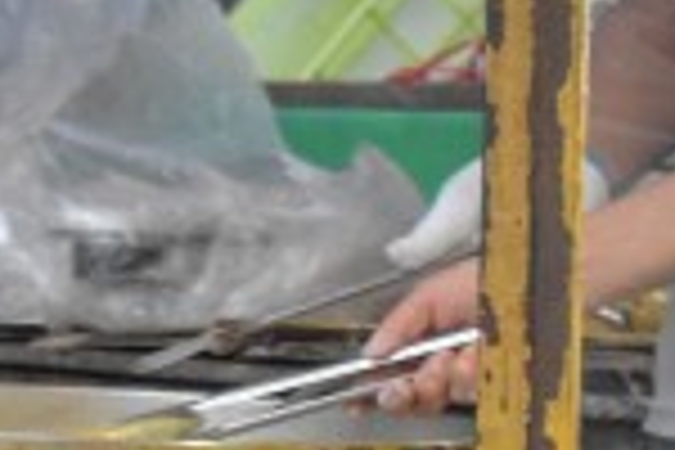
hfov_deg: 7.4
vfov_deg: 4.8
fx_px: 5250
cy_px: 1040
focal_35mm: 280
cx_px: 180
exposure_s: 1/500
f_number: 4
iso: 2200
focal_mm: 26
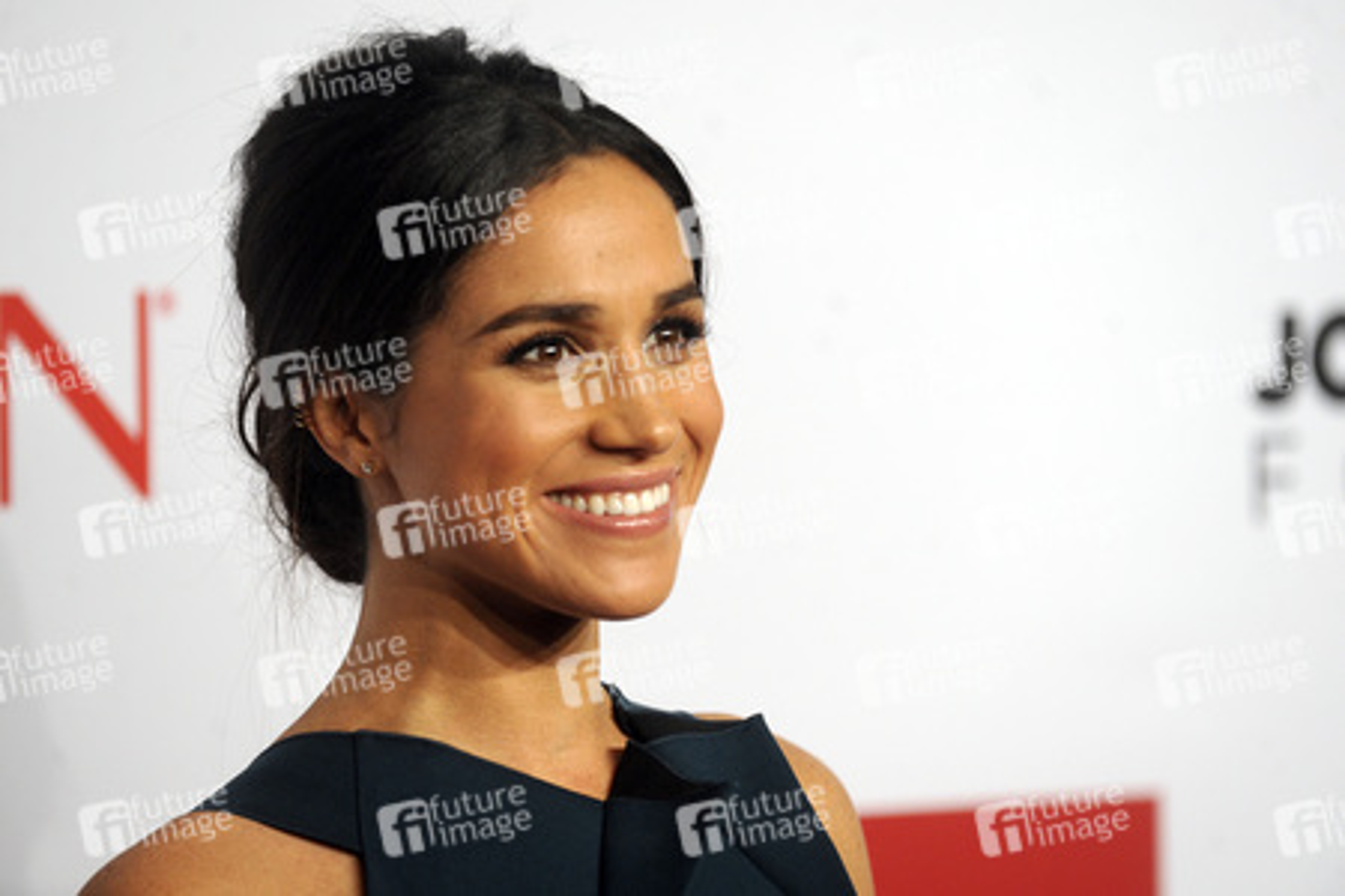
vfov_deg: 6.9
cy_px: 448
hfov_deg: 10.3
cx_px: 672
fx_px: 7472
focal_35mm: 200
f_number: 5.6
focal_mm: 200
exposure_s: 1/400
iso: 1600
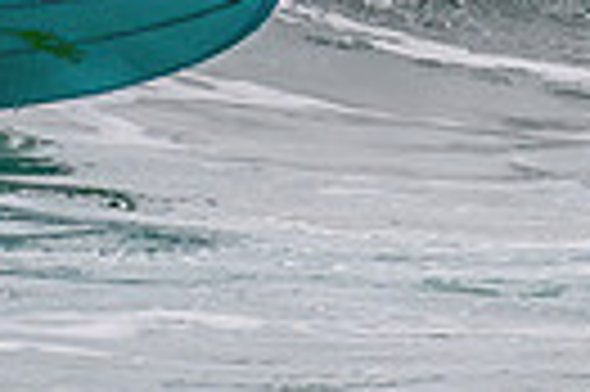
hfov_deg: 0.4
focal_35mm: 4875
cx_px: -140
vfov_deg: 0.3
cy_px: -439
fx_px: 79796
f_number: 11
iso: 900
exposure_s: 1/2000
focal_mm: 800
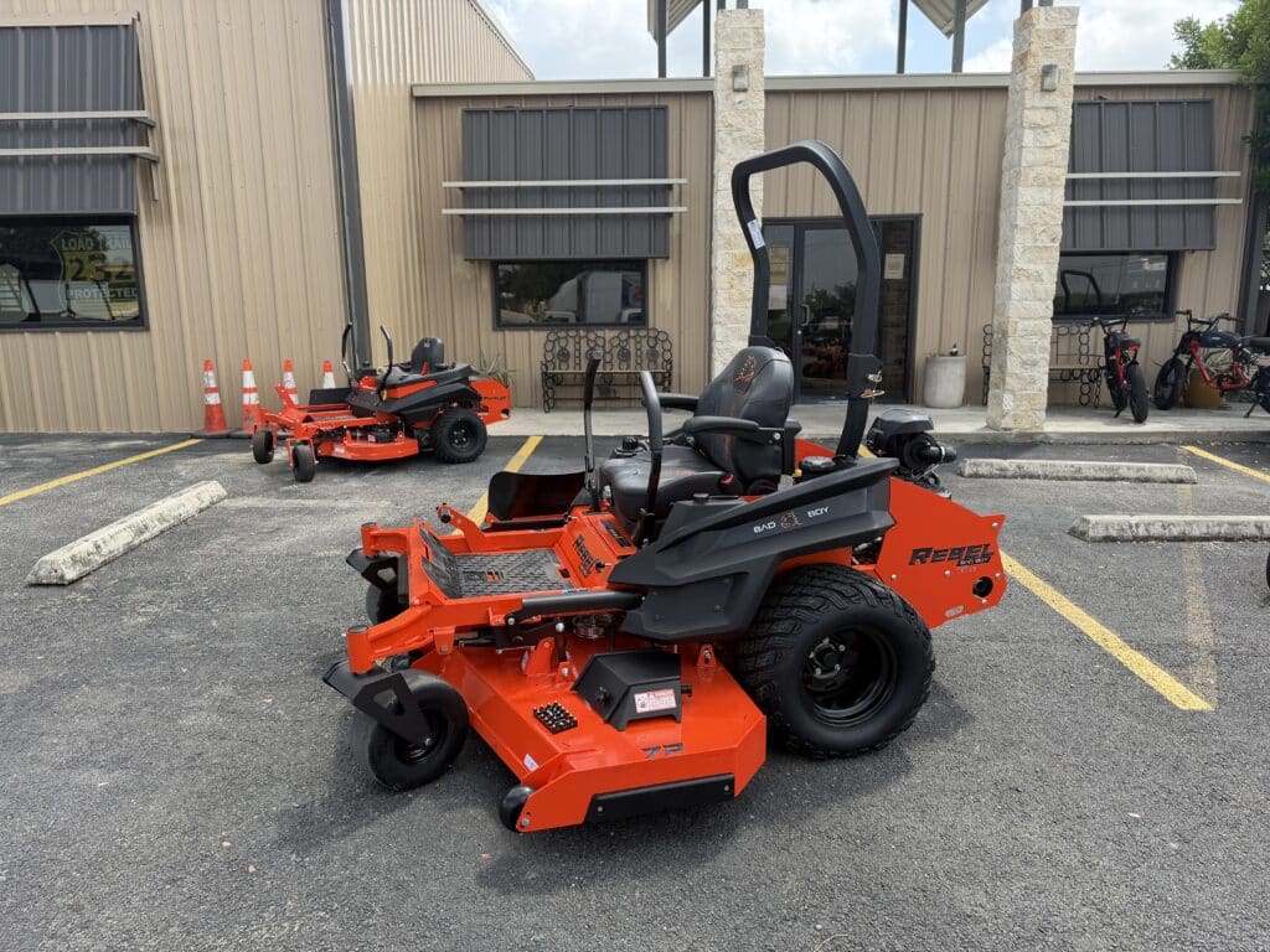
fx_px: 881
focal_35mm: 24
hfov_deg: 71.6
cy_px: 476
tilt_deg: -10.4
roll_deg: +1.0
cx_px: 635
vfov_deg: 56.8
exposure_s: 1/1522
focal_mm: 6.76
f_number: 1.78
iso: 80
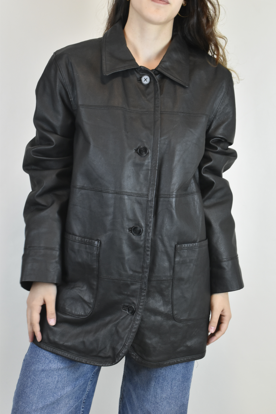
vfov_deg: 33.4
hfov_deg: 22.6
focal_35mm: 60
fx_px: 690
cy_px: 207
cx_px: 138
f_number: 18
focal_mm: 40
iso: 1600
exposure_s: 1/30
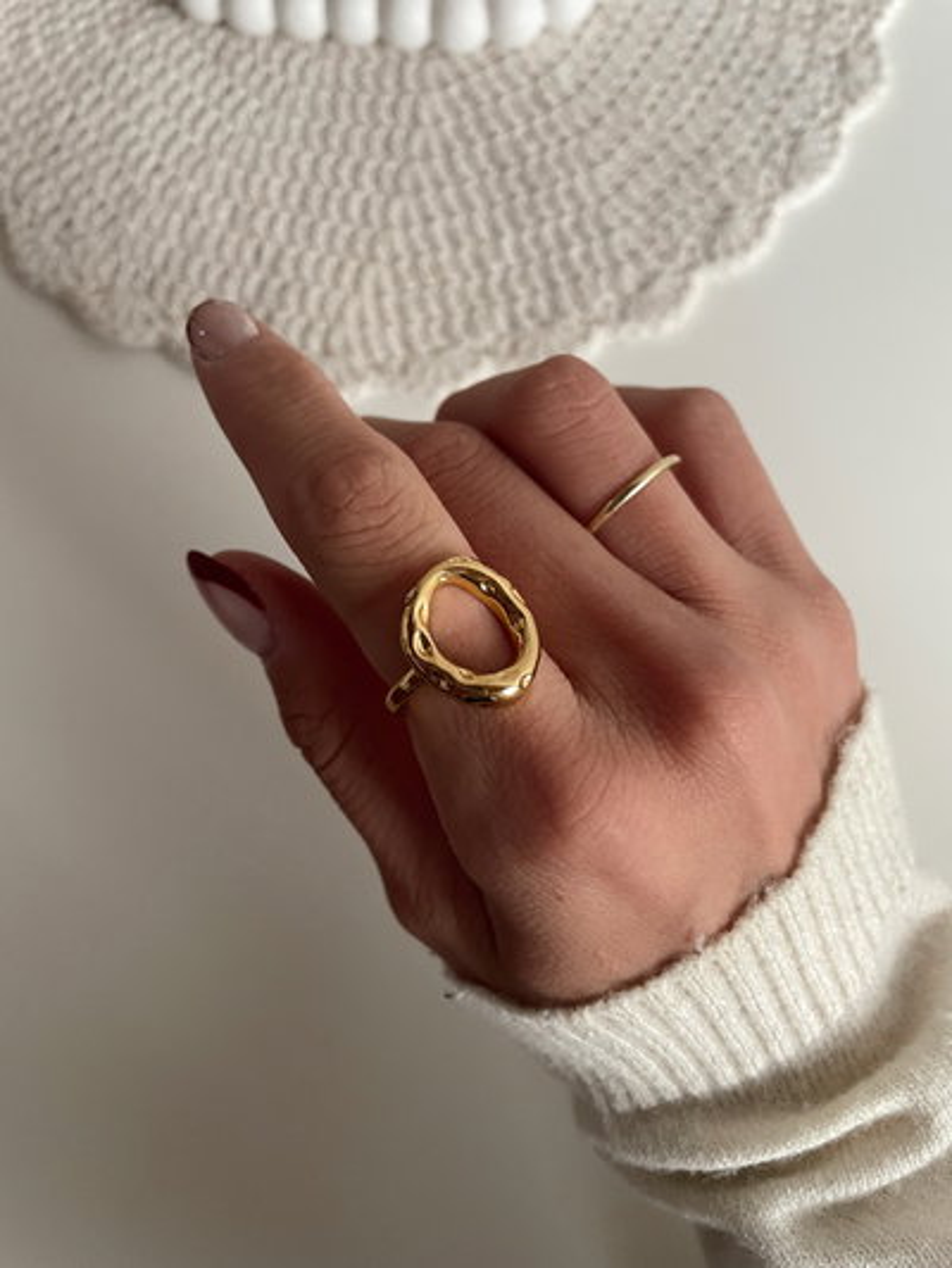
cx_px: 476
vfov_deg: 67.3
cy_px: 634
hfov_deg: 53.1
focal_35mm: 26
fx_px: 953
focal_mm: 4.2
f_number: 1.6
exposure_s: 1/60
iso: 400
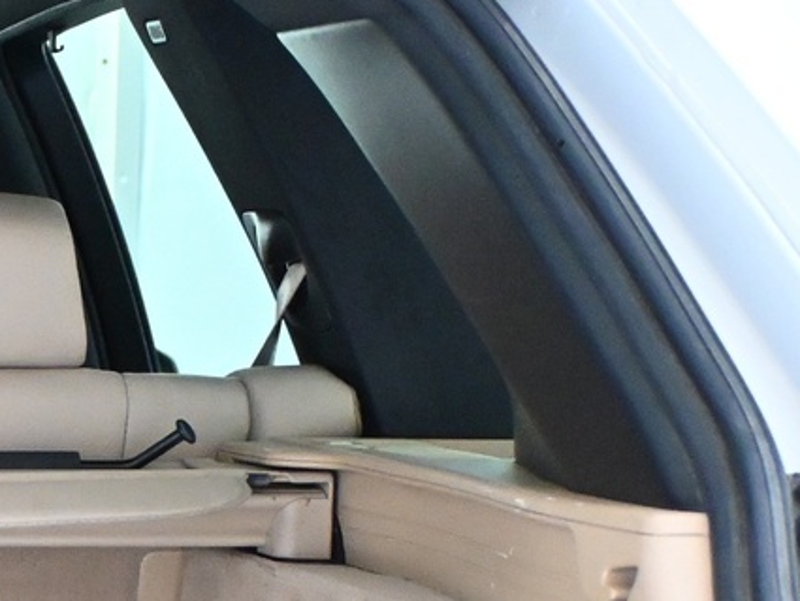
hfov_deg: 14.0
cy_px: 793
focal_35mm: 124
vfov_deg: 11.6
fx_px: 2861
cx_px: -664
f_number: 4
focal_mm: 22.5
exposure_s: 1/60
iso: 5600
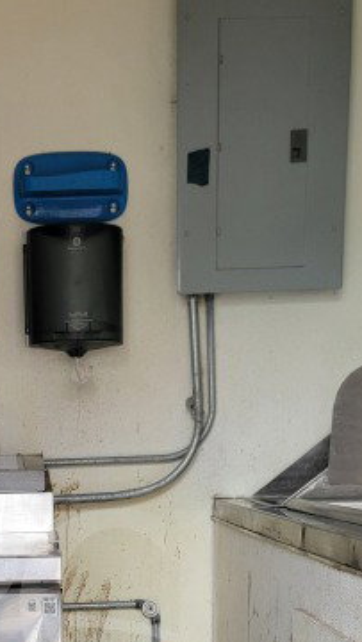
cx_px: 62
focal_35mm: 59
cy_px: 652
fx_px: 1005
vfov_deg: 32.4
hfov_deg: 20.2
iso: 50
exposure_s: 1/120
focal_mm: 6.7
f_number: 1.8
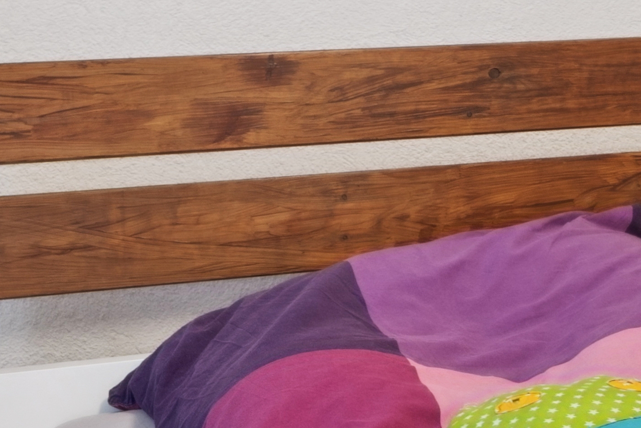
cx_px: 557
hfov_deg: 20.9
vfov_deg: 13.7
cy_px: -137
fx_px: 1708
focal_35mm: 96
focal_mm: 16.5
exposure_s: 1/1.25
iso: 200
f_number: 9
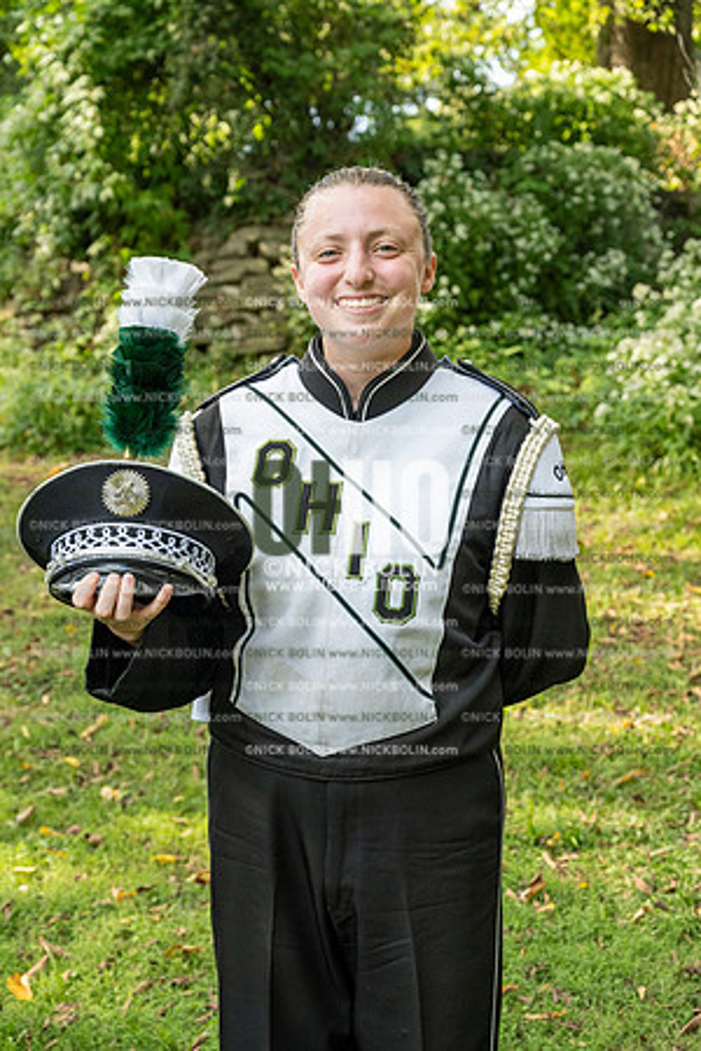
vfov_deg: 36.9
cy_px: 526
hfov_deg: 25.1
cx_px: 350
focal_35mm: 54
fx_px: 1577
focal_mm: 54
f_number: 5.6
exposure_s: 1/640
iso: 1000
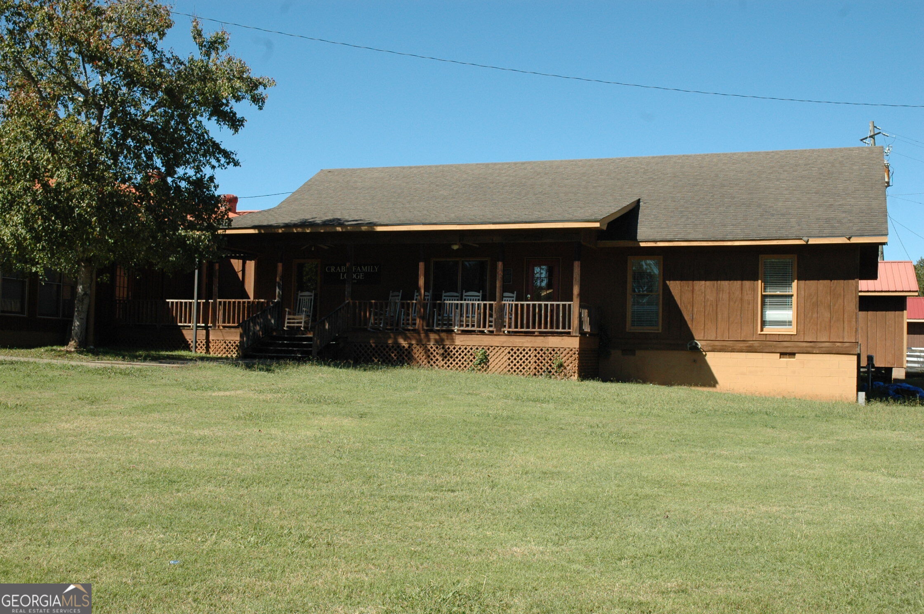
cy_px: 307
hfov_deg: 45.0
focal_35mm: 44
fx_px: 1115
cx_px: 462
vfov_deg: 30.8
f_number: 10
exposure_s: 1/400
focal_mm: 29
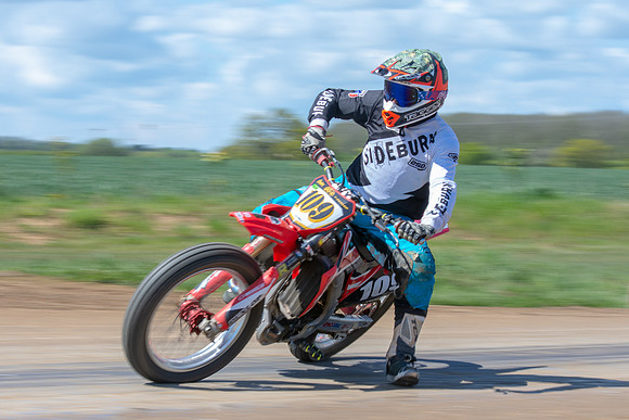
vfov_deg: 10.4
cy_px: 207
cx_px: 269
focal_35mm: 132
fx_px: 2302
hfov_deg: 15.6
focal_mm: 70
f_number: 8
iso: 200
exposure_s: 1/160
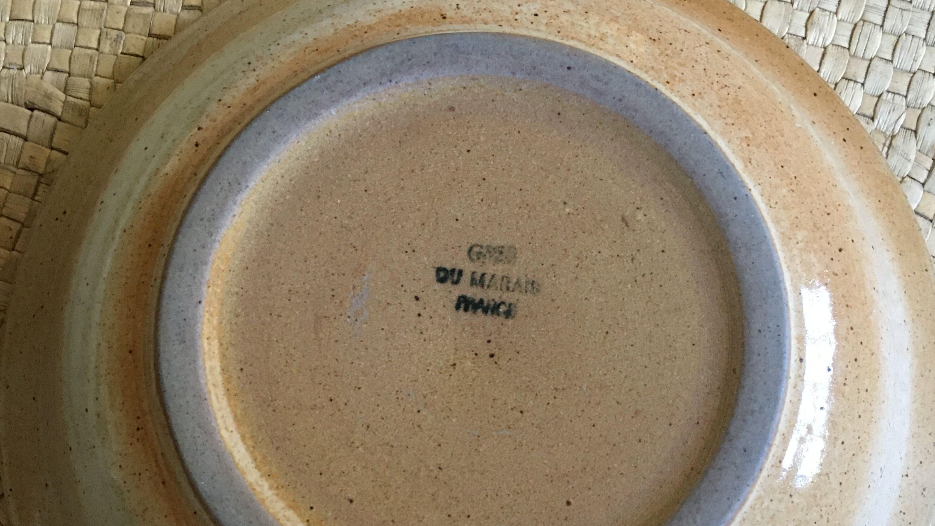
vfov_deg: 27.4
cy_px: 378
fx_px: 1066
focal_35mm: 43
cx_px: 468
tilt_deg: -78.6
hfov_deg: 47.4
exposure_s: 1/33
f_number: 2.2
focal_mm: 4.15
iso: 200
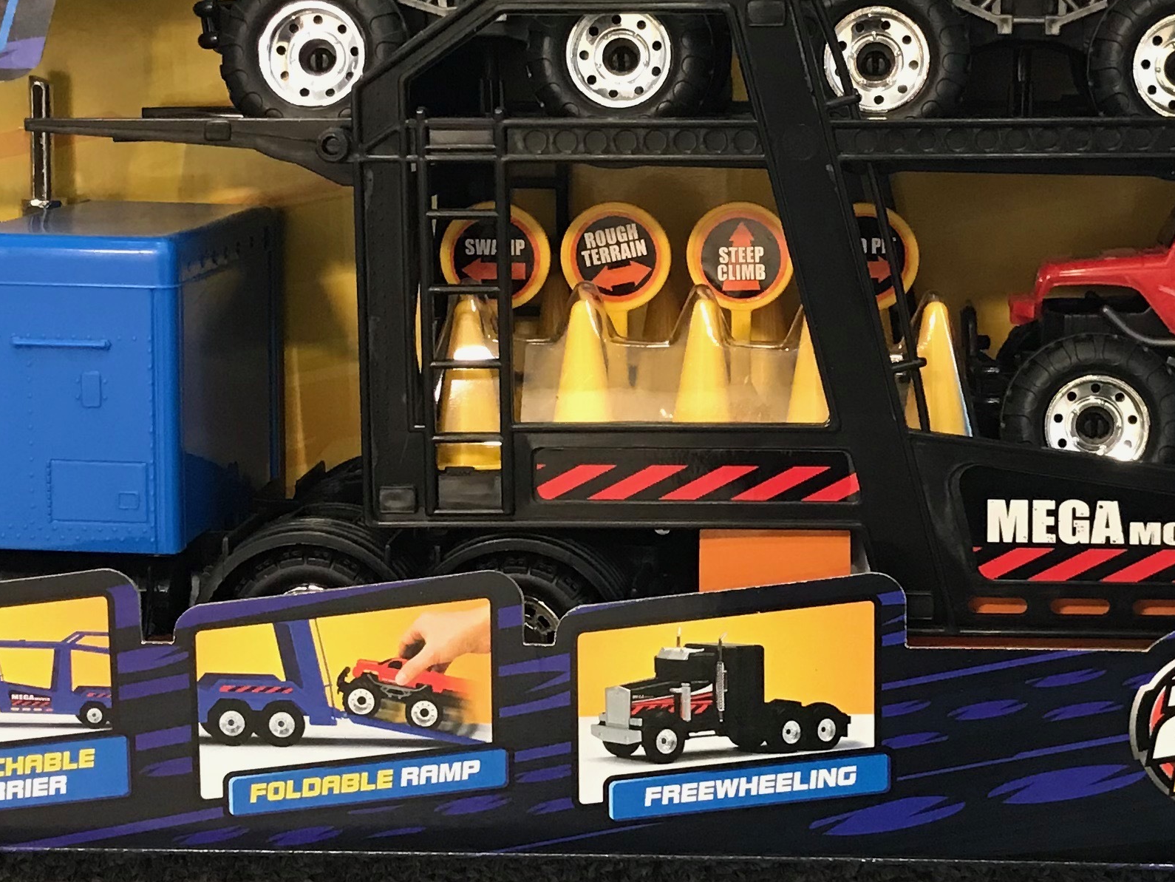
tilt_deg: -36.8
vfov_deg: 20.7
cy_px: 333
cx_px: 777
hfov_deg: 27.2
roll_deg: +1.2
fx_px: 2410
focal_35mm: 71
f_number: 1.8
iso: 64
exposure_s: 1/15
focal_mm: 3.99
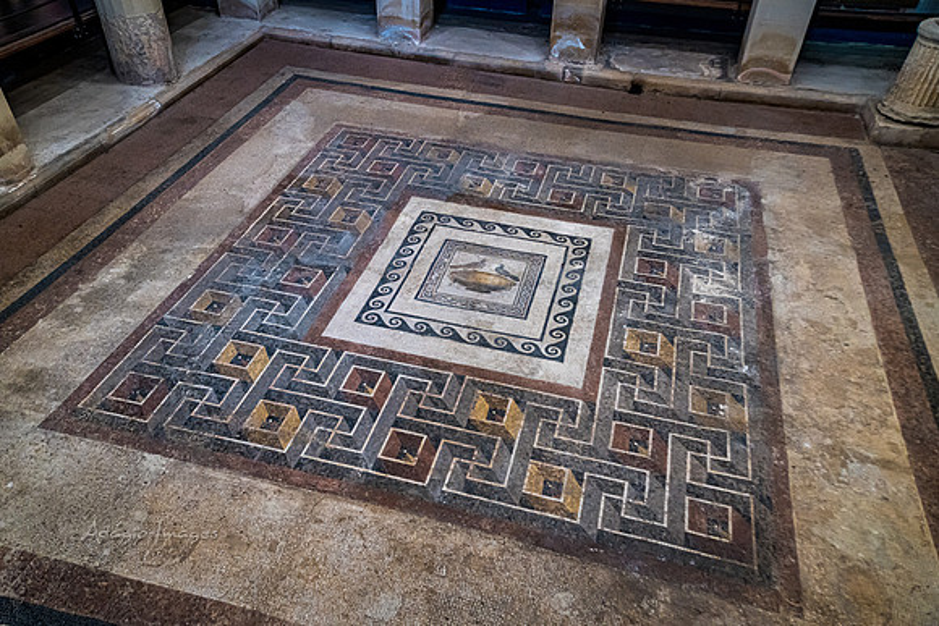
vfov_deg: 48.0
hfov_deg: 67.4
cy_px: 313
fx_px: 704
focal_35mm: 27
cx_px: 470
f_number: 3.5
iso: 1250
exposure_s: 1/30
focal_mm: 18
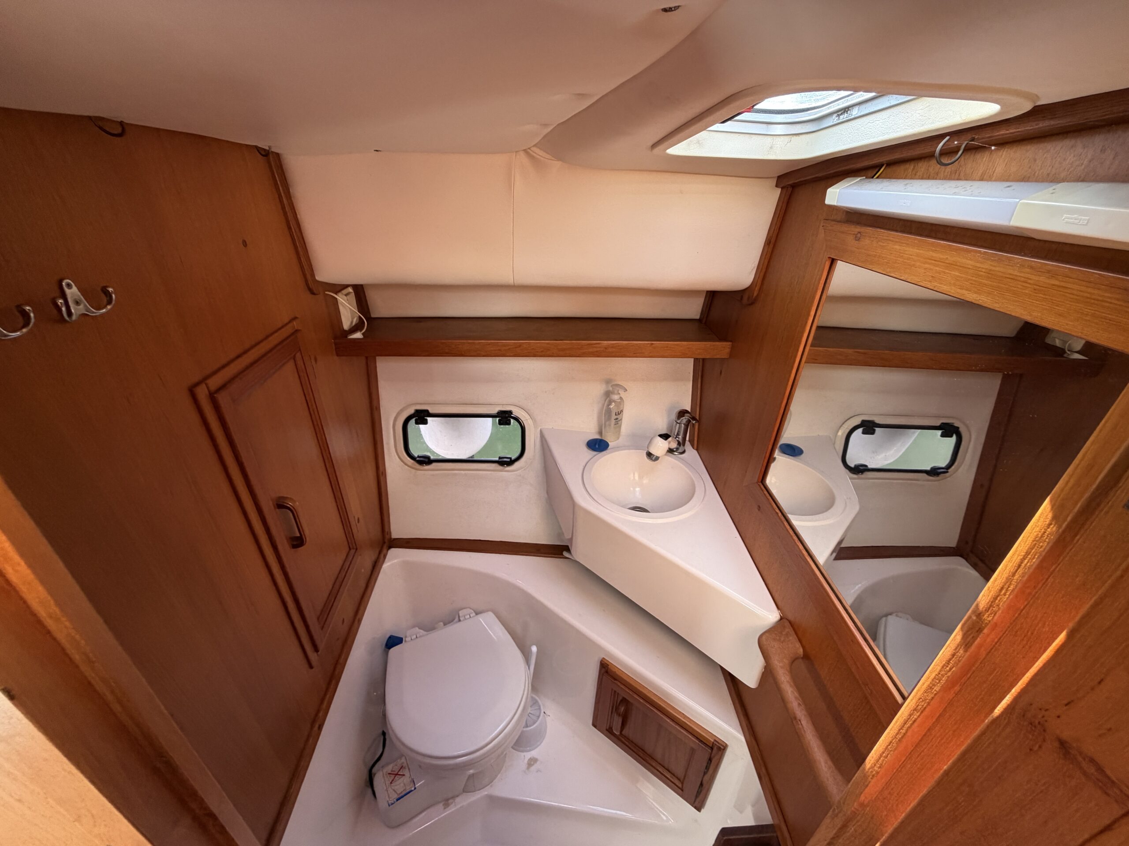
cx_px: 564
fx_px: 457
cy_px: 423
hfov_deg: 102.1
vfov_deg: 85.7
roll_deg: -2.7
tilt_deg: -29.1
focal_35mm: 14
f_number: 2.2
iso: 250
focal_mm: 2.22
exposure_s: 1/121
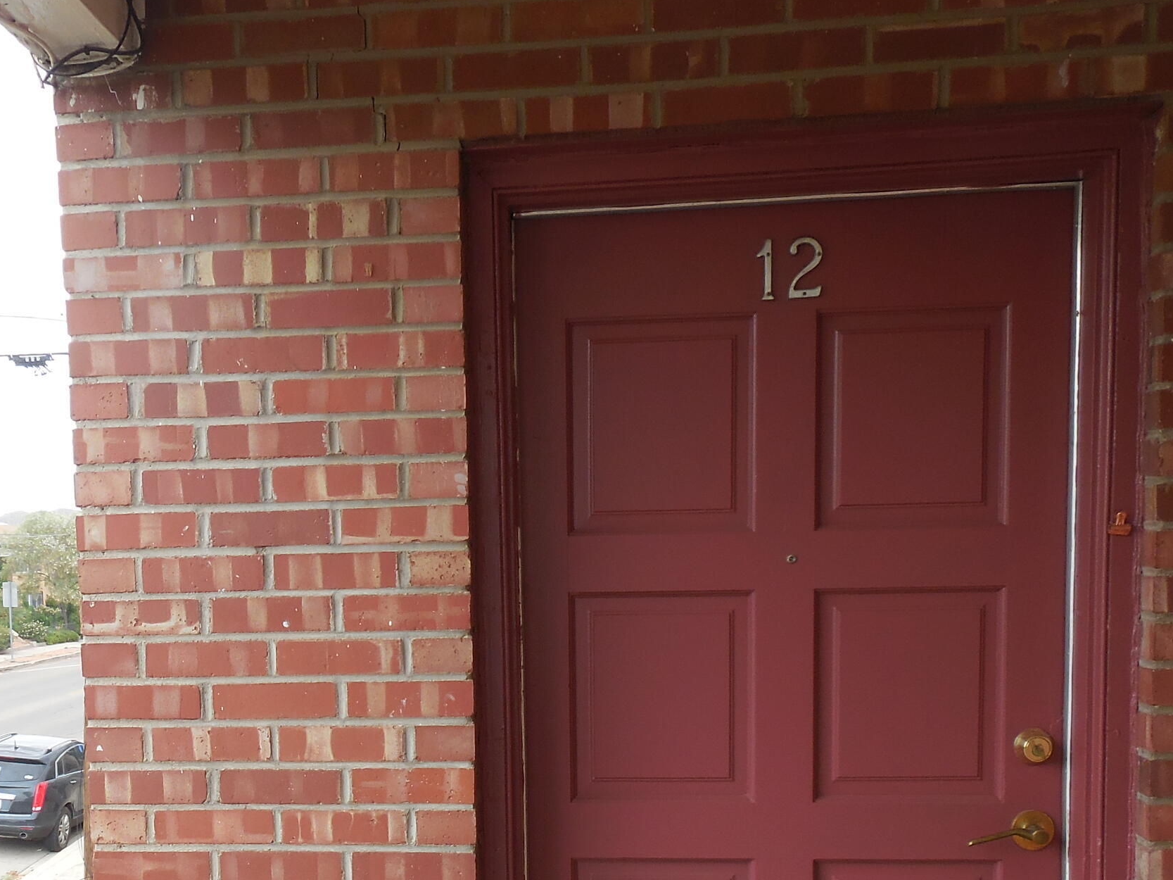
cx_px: 383
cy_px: 693
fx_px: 1525
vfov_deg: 31.4
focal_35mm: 45
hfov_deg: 41.5
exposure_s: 1/160
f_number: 3.7
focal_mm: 4.5
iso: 125
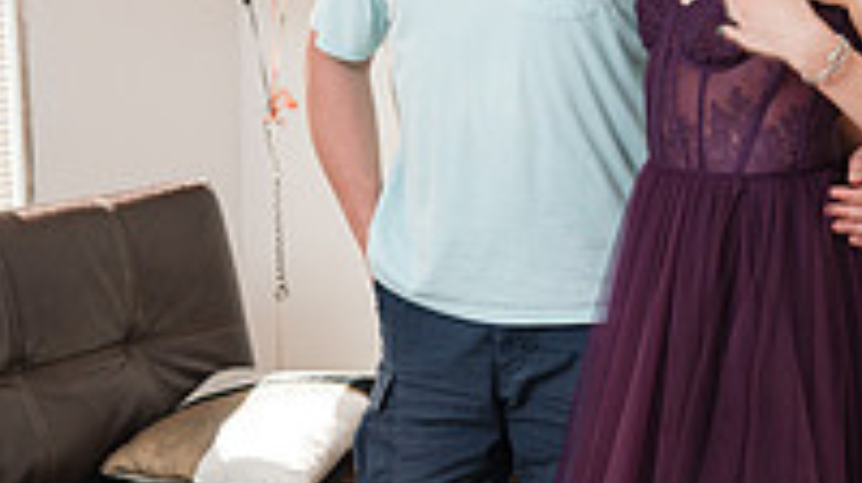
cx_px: 634
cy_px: 306
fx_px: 2534
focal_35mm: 111
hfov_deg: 19.2
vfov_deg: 10.9
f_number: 3.2
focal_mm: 47
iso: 640
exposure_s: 1/250
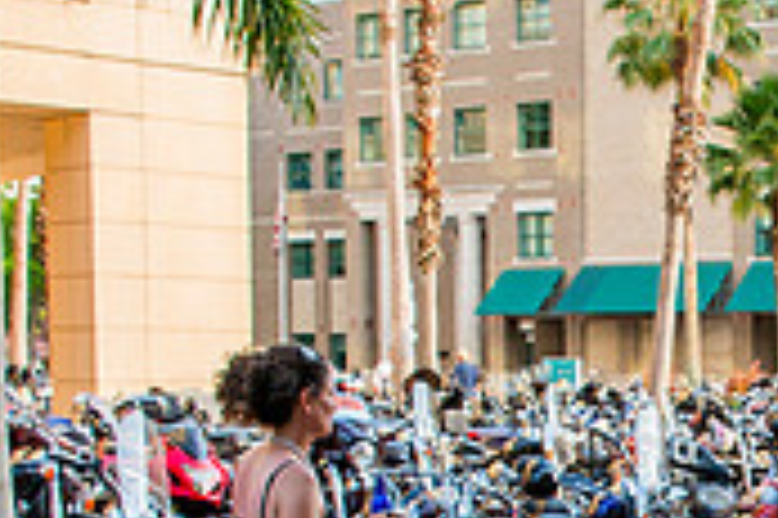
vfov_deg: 14.3
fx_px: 2029
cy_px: 538
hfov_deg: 20.9
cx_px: 791
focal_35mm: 94
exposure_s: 1/160
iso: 800
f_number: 6.3
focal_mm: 28
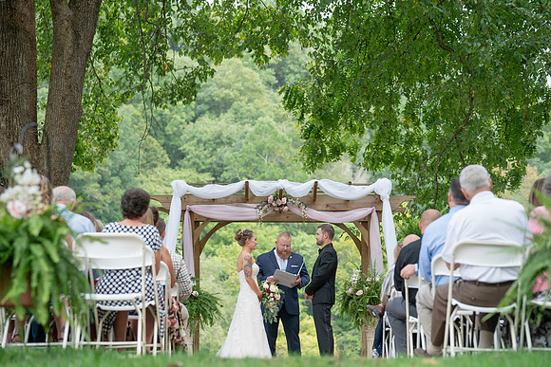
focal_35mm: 111
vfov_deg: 12.4
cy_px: 184
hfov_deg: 18.4
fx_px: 1697
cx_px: 276
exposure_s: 1/200
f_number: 4
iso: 250
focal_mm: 109
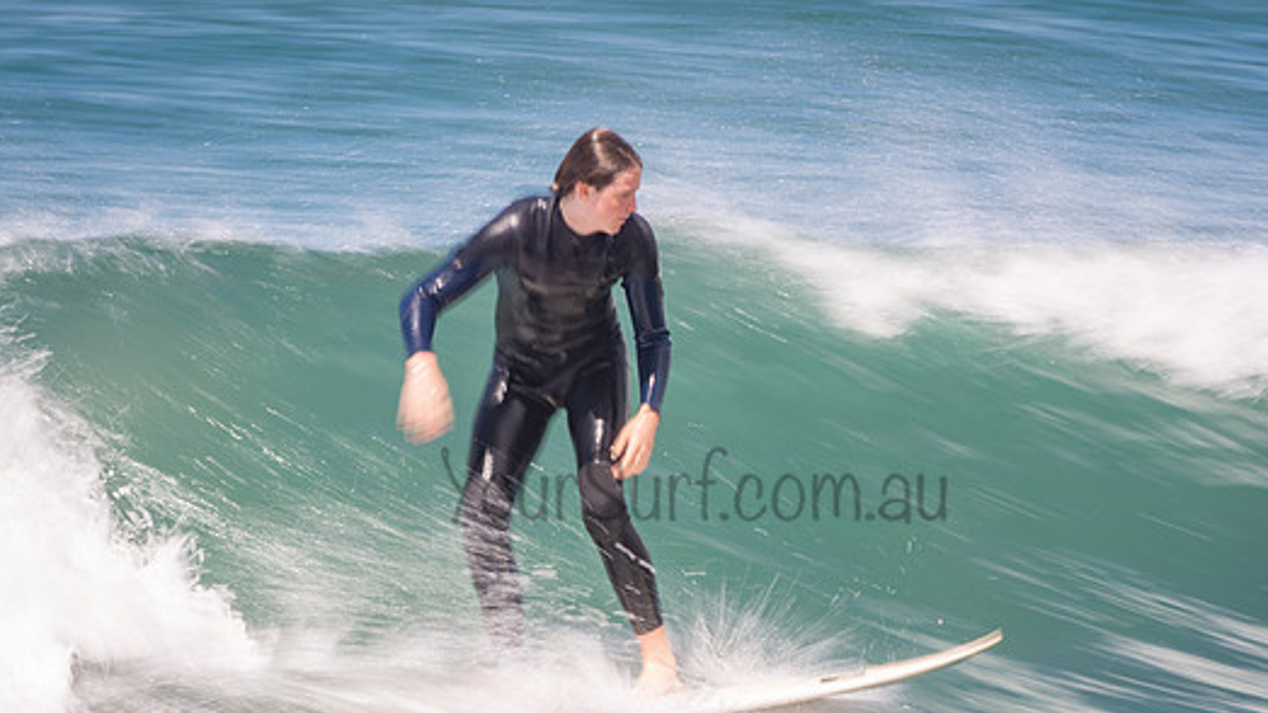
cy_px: 464
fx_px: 23431
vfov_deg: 1.7
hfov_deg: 3.1
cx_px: 691
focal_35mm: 697
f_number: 25
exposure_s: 1/20
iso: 100
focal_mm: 400
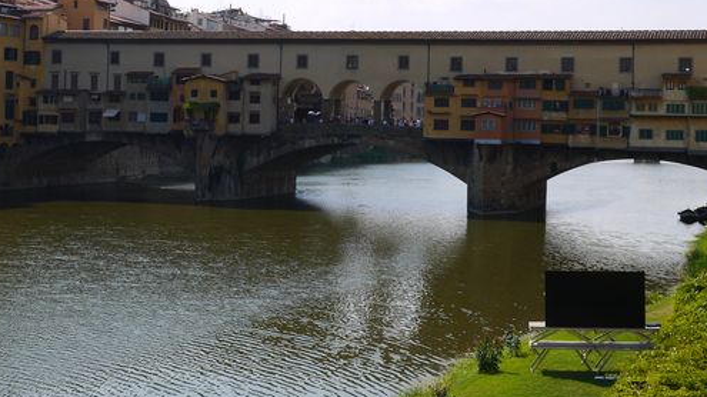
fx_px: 1162
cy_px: 107
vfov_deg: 19.3
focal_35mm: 62
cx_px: 376
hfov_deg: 33.8
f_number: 9
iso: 160
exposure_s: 1/400
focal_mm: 22
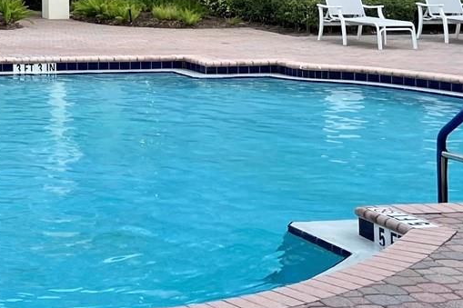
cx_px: -159
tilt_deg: +2.0
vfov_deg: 15.4
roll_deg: +0.7
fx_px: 1093
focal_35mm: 85
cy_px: -69
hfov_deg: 21.4
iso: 32
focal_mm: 4.2
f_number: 1.6
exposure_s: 1/1024
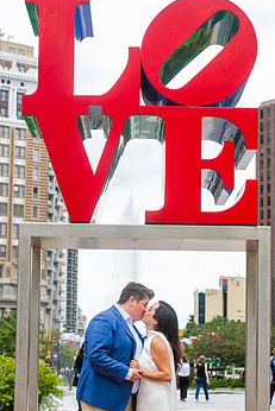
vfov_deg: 22.4
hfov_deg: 15.0
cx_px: 146
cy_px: 235
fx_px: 1042
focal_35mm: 91
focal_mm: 70
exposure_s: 1/500
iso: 800
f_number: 6.3
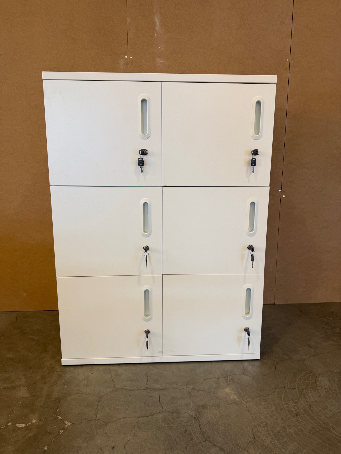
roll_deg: -0.3
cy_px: 227
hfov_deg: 56.8
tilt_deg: -11.4
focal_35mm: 24
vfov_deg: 71.6
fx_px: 315
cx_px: 170
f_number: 1.78
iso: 125
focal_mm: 6.76
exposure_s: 1/50
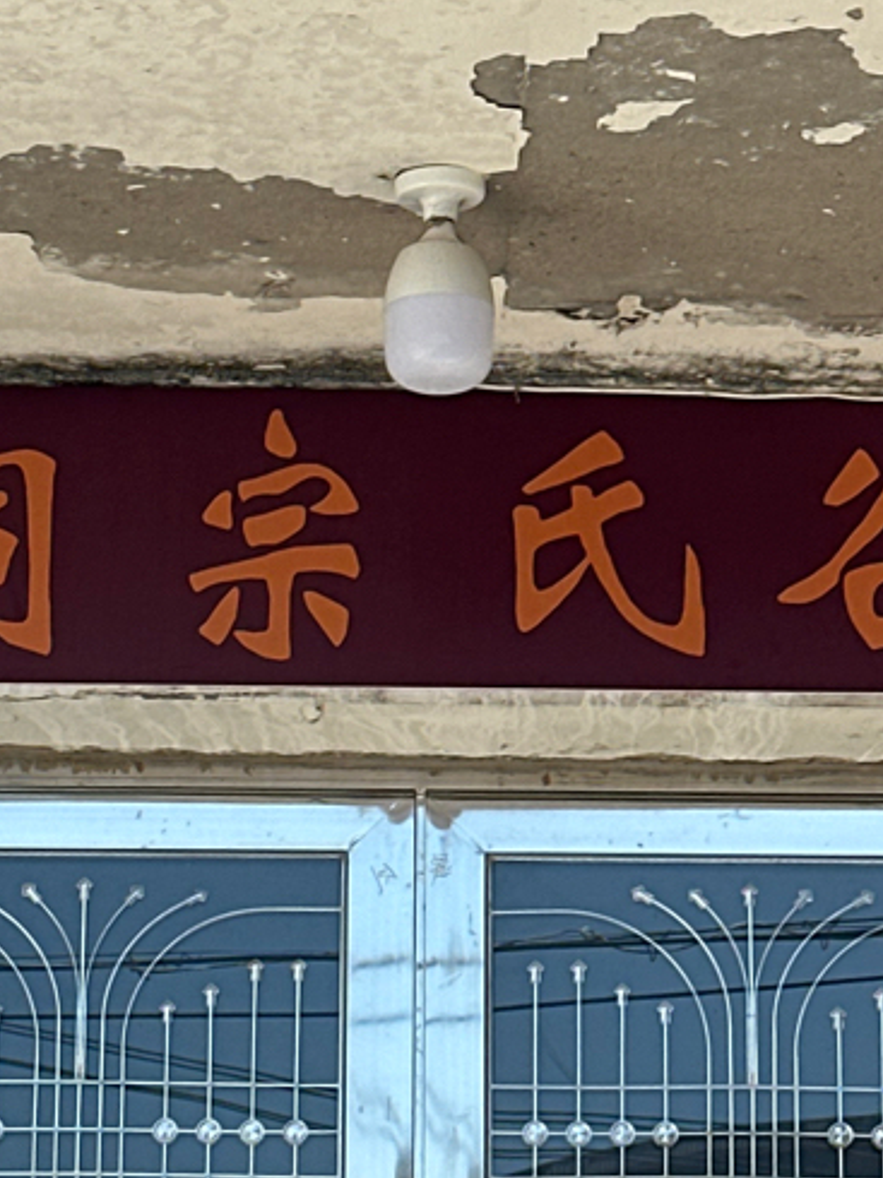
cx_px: 326
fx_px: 5004
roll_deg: -1.2
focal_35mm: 147
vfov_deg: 13.4
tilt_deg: +14.9
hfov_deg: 10.1
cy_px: 767
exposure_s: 1/1667
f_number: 1.78
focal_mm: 6.86
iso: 64
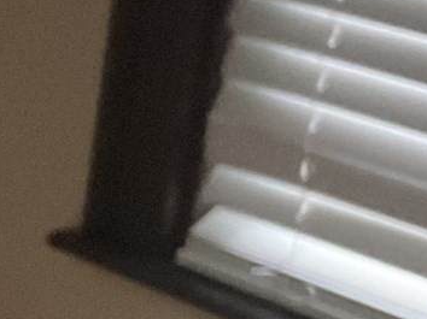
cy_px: 377
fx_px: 2071
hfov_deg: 10.6
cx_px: -486
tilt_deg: -22.9
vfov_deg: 8.7
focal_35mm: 168
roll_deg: -0.2
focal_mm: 3
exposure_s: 1/30
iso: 400
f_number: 1.8
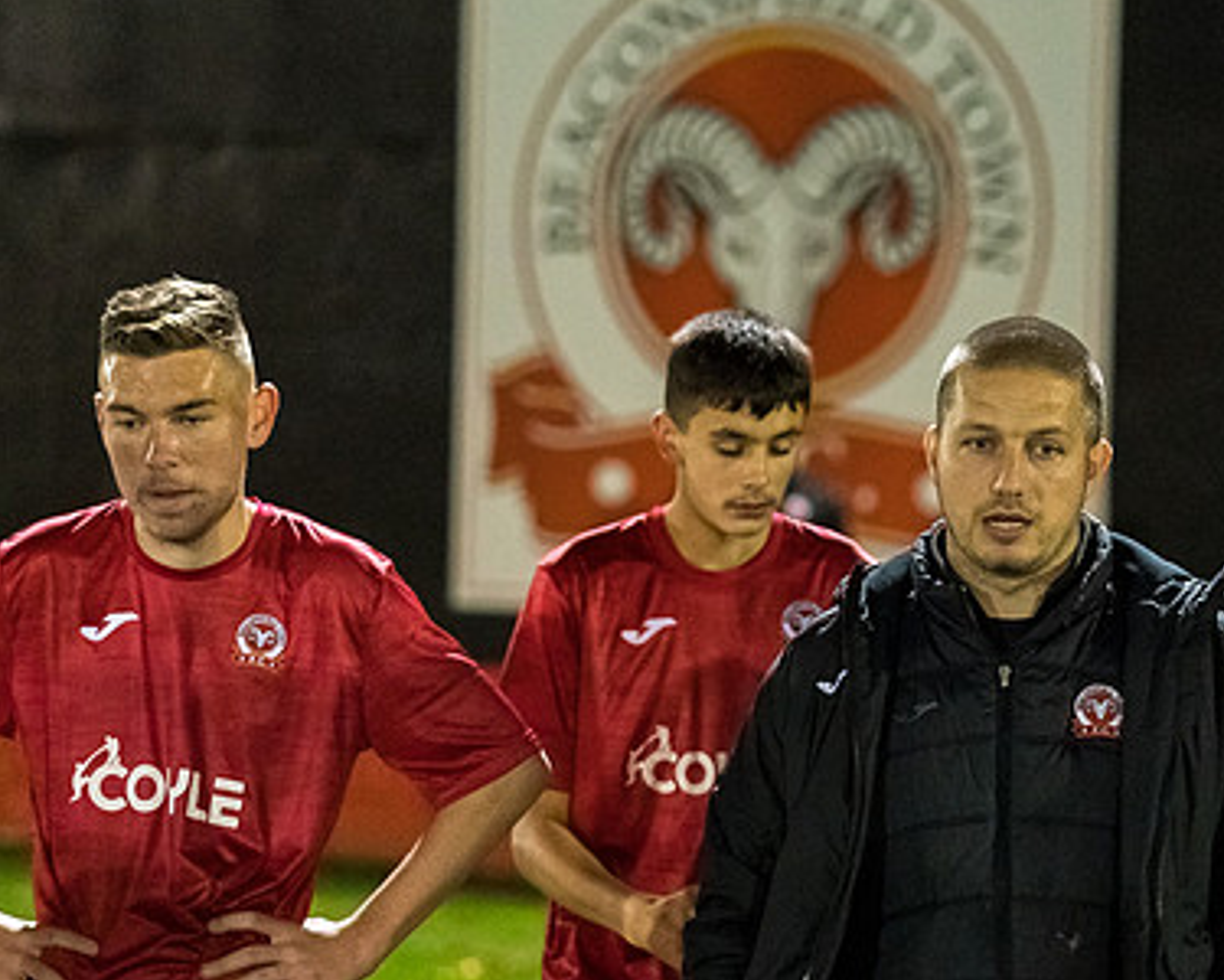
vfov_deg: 9.1
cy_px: 542
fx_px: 6122
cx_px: 792
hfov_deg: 11.4
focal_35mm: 169
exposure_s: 1/1000
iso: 6400
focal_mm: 100
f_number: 2.8
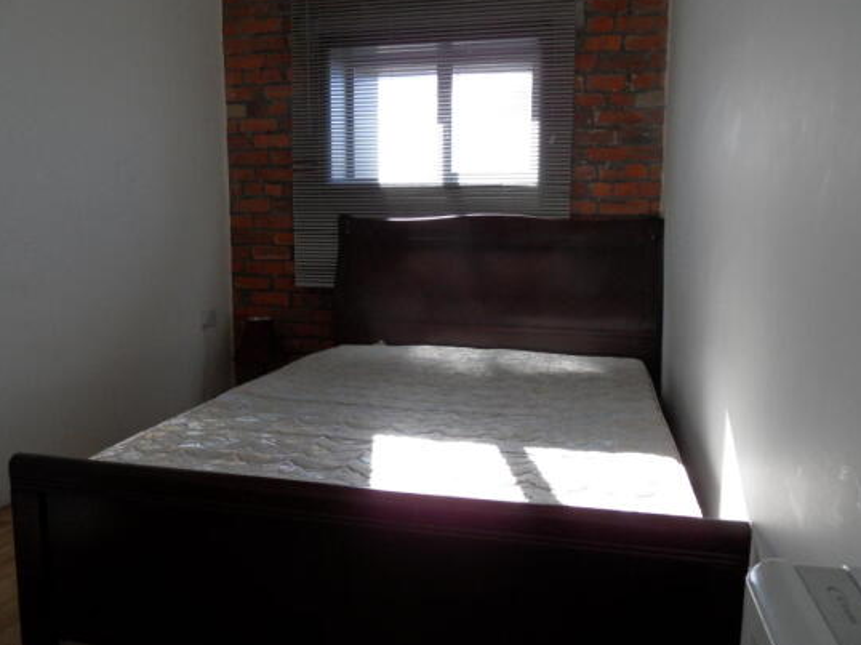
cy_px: 314
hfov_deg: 67.3
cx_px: 452
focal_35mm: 26
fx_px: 646
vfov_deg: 53.0
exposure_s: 1/90
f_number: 3.2
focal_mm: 3.9
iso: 100
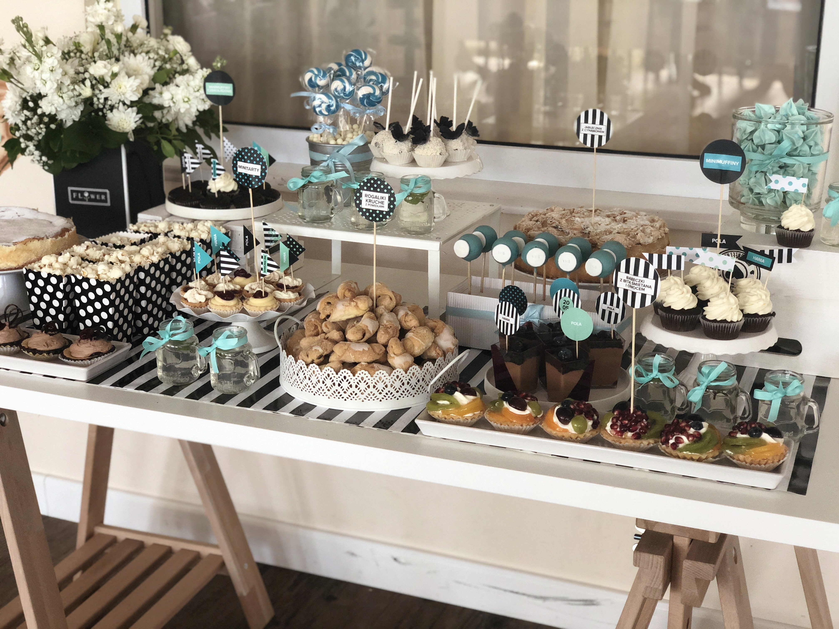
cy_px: 314
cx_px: 420
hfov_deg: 36.8
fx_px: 1260
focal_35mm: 52
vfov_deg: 28.0
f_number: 2.4
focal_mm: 6
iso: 100
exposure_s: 1/33
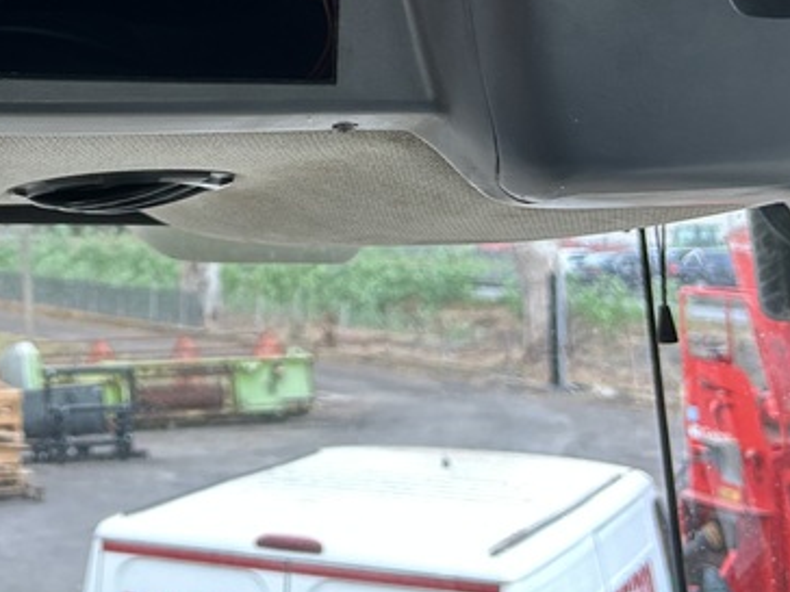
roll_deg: +0.2
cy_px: -48
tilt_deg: +8.5
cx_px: -41
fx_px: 1643
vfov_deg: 19.6
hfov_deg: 25.4
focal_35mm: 72
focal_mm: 5.7
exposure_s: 1/121
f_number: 1.5
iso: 50
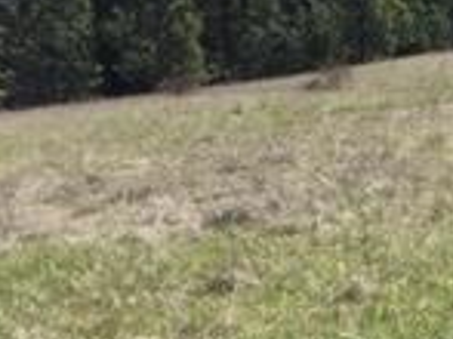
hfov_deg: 14.4
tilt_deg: +0.5
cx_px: 730
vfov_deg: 11.7
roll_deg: +1.9
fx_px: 1648
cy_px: 259
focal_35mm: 126
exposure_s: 1/1130
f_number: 2.2
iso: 32
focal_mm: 4.15
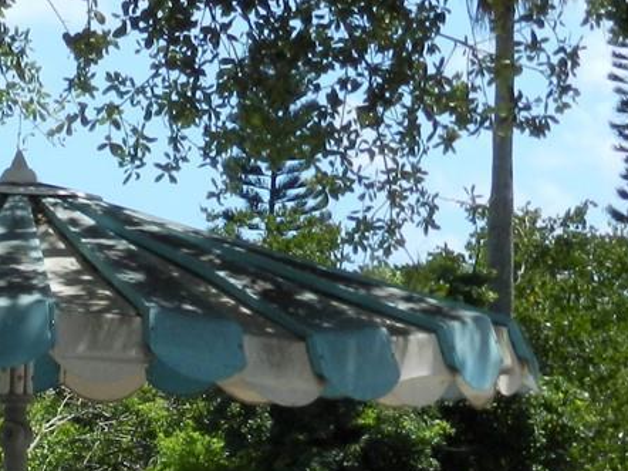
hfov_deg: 7.8
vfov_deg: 6.0
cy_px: 705
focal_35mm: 246
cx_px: -411
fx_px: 4460
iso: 160
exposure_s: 1/1000
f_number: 4.7
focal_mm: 12.1
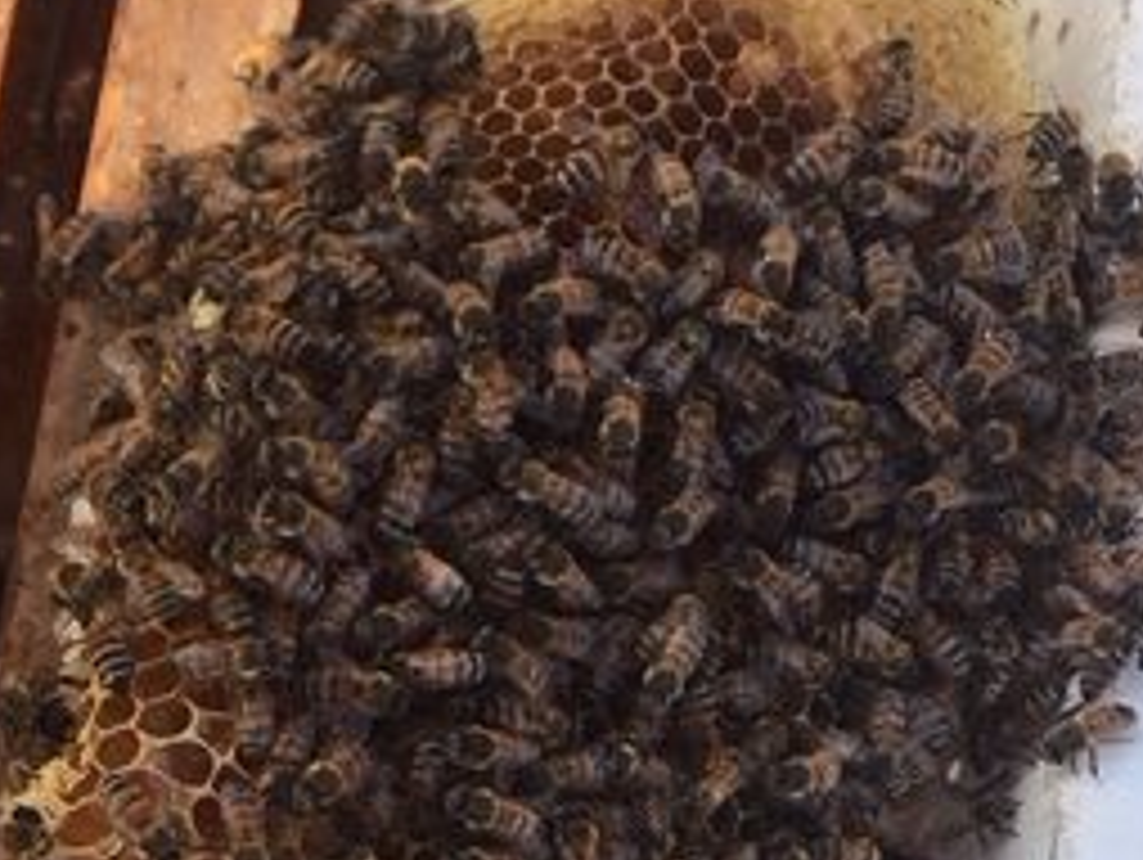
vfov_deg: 18.9
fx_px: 2413
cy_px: 1090
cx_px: 306
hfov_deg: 26.4
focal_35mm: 73
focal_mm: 4.15
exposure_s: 1/484
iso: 25
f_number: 2.2
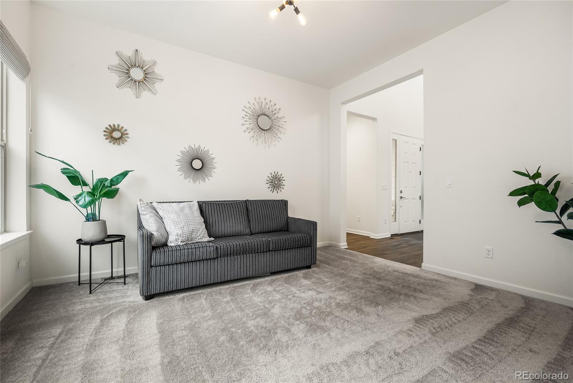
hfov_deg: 96.7
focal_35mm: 16
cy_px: 192
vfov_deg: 73.8
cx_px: 286
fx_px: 255
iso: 200
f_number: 8
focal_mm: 16
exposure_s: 1/1.25
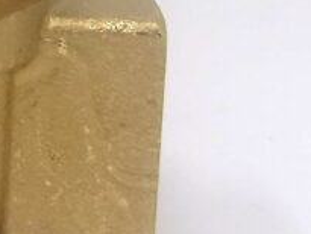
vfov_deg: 5.9
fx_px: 2247
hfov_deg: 7.6
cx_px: -275
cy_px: -125
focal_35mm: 250
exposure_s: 1/102
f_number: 1.8
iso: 50
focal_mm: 4.75
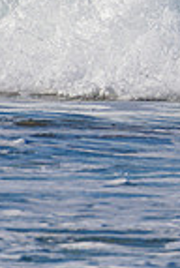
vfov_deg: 0.7
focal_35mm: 3035
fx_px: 22651
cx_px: 508
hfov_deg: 0.5
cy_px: -38
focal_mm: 500
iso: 280
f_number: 5.6
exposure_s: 1/2000
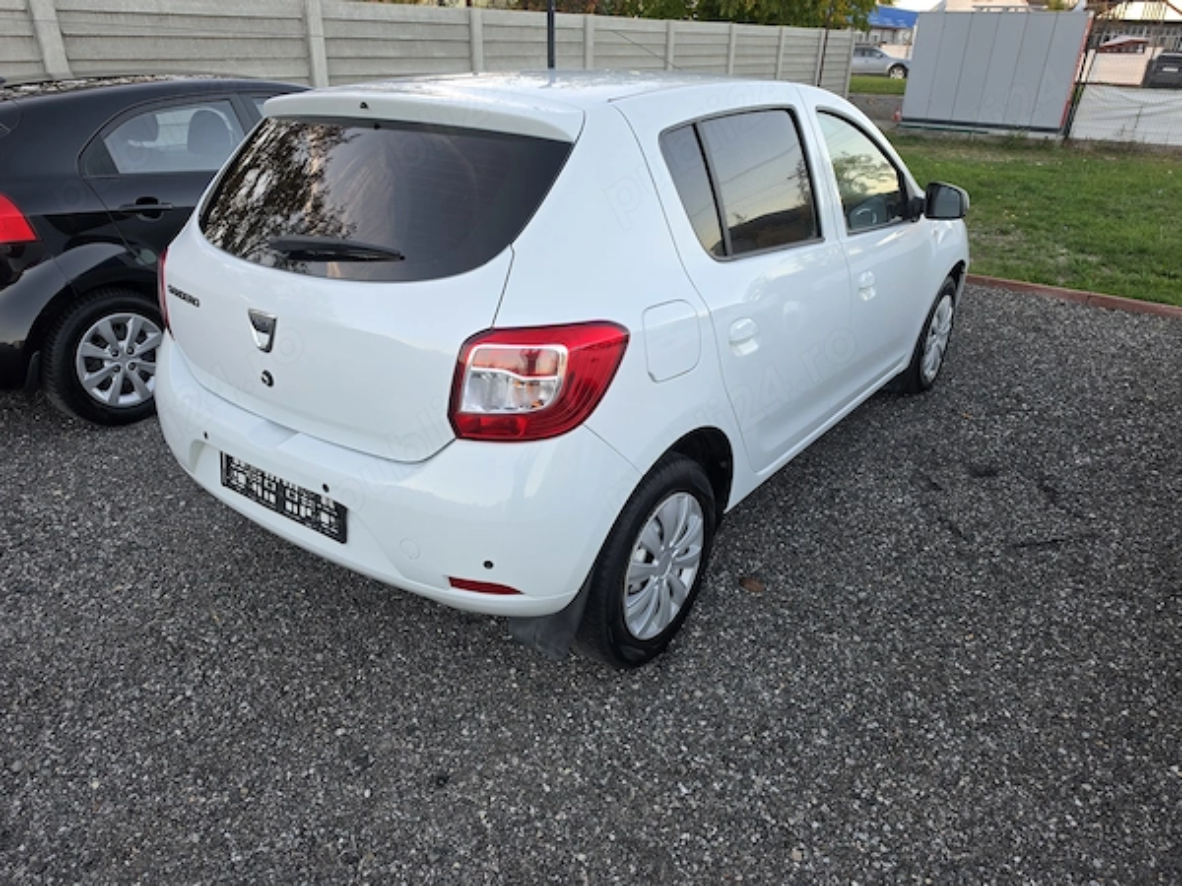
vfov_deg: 58.9
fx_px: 785
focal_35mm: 23
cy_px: 443
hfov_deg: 73.9
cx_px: 591
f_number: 1.4
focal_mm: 6.5
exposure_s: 1/180
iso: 32
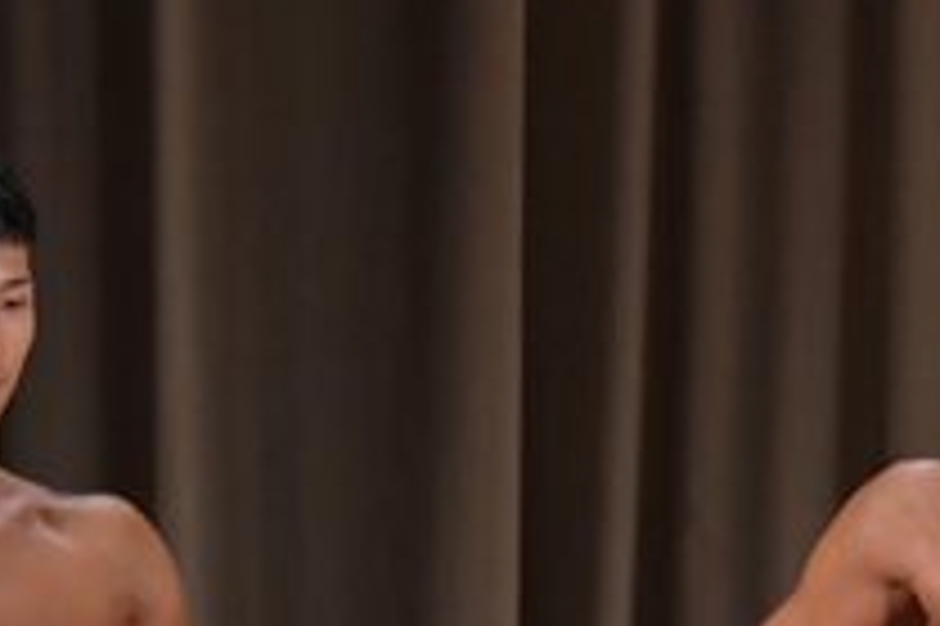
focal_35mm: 891
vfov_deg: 1.5
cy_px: 1036
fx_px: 23246
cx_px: 304
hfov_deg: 2.3
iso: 3200
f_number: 5.6
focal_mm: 160
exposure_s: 1/400
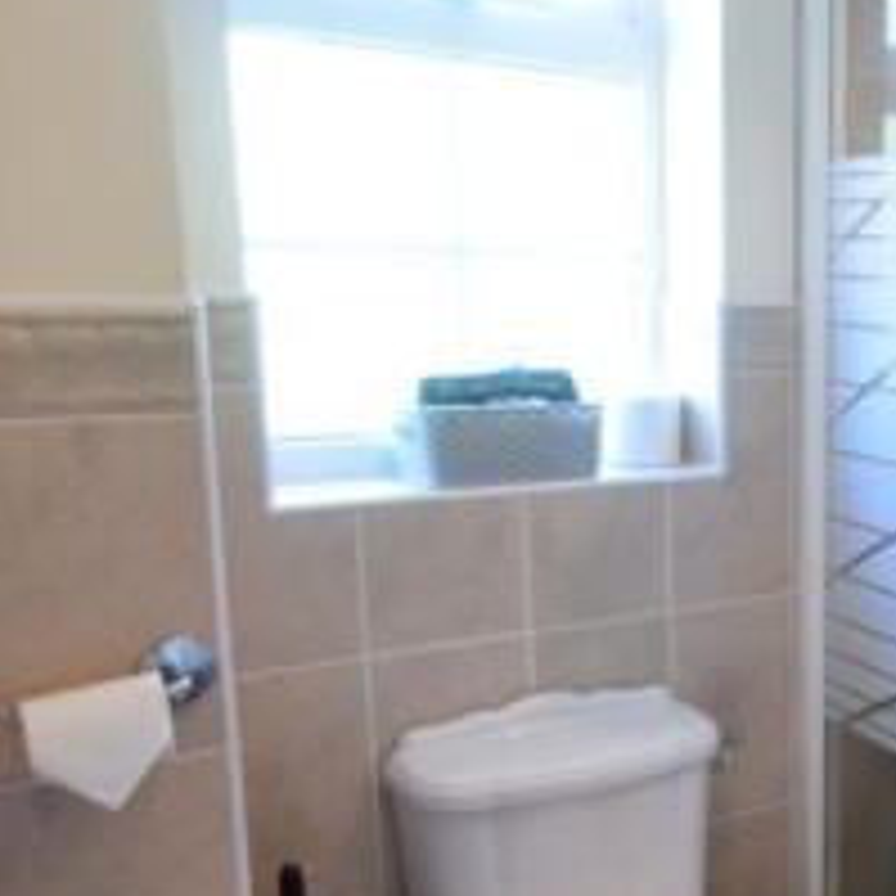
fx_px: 1230
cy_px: 498
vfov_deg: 40.0
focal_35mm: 42
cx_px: 1038
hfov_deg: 33.6
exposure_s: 1/60
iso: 640
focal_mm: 10
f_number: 4
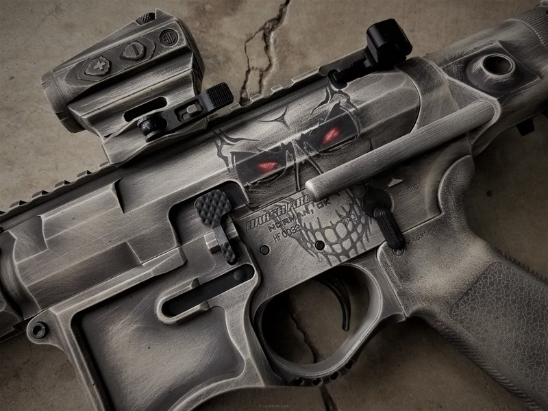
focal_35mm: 26
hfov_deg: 67.3
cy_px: 206
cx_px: 274
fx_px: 412
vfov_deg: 53.1
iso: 64
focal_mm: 4.25
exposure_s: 1/60
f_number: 1.7
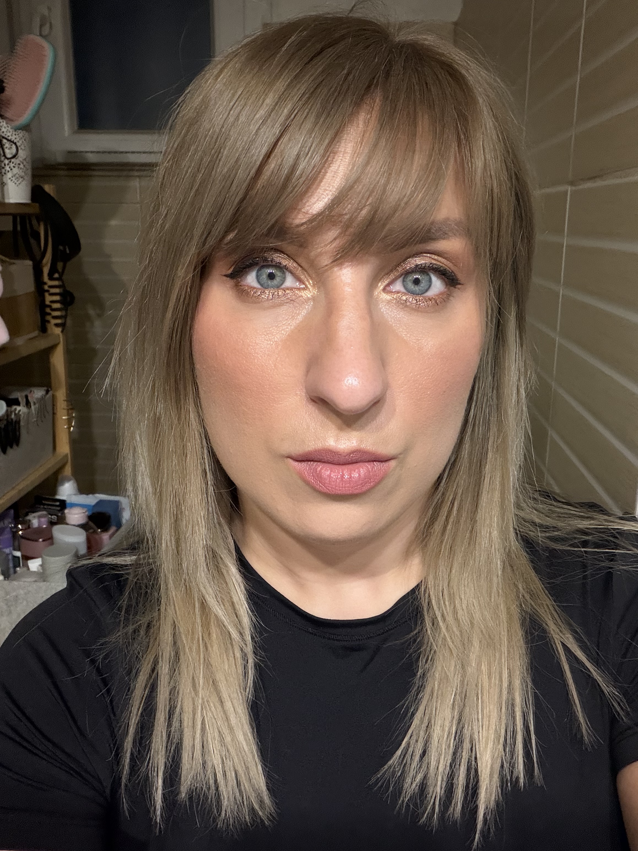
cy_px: 426
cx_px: 319
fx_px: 737
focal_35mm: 30
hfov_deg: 46.8
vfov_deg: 60.0
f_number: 1.9
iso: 400
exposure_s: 1/25
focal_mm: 2.71
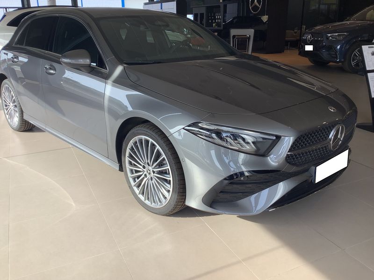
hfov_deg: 58.4
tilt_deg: -19.8
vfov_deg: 45.4
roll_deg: +1.3
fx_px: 335
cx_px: 187
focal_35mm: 31
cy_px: 140
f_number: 2.4
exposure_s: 1/134
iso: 25
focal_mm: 3.3
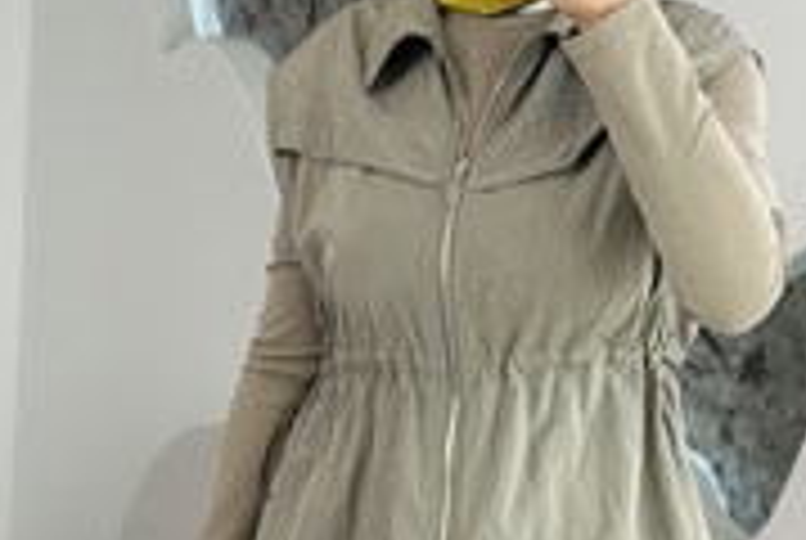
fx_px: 2579
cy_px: 223
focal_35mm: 115
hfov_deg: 17.8
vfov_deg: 12.0
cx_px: 459
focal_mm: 6.76
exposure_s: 1/327
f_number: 1.78
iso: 64
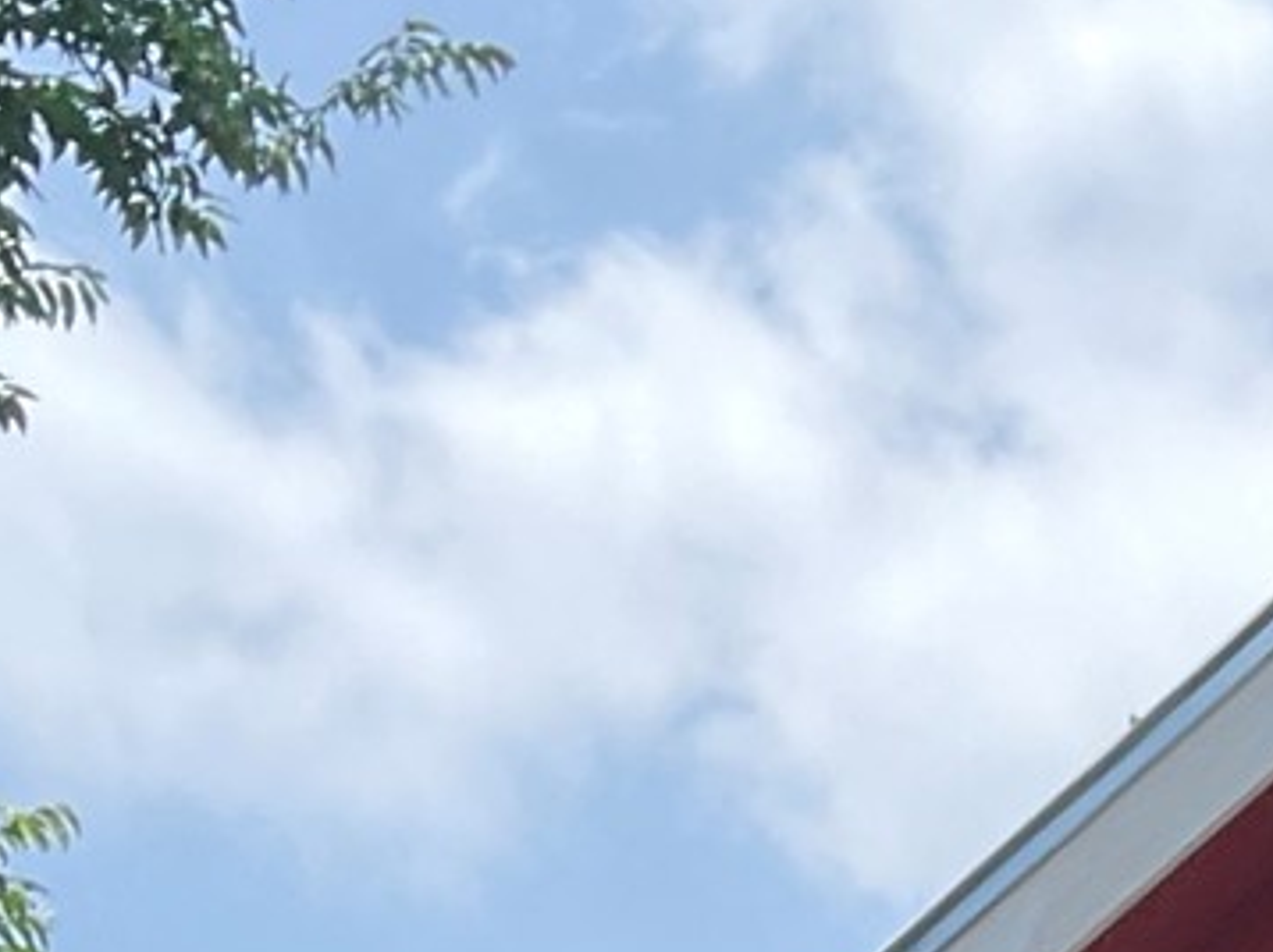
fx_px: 6101
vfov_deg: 7.9
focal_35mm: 166
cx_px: 1234
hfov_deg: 11.8
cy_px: 2646
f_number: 1.8
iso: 16
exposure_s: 1/593
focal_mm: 3
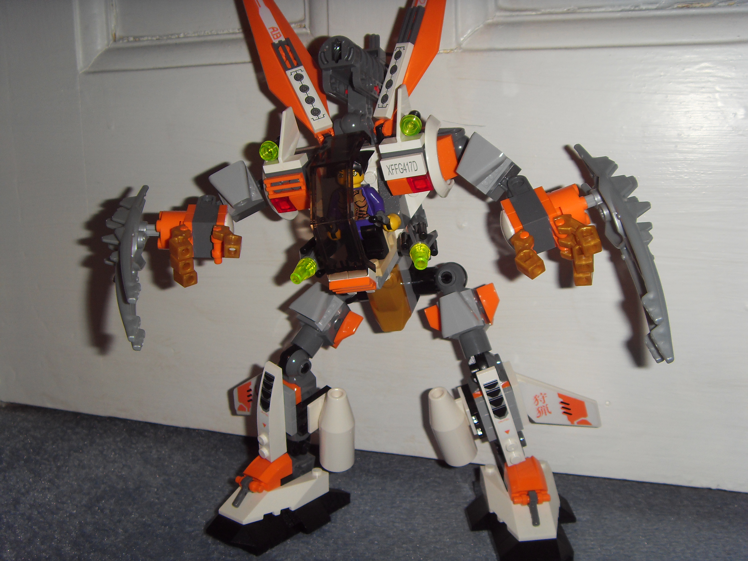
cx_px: 374
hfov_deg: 47.9
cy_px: 280
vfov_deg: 36.8
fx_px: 843
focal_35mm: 39
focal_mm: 6.6
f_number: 3.5
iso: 100
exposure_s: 1/45
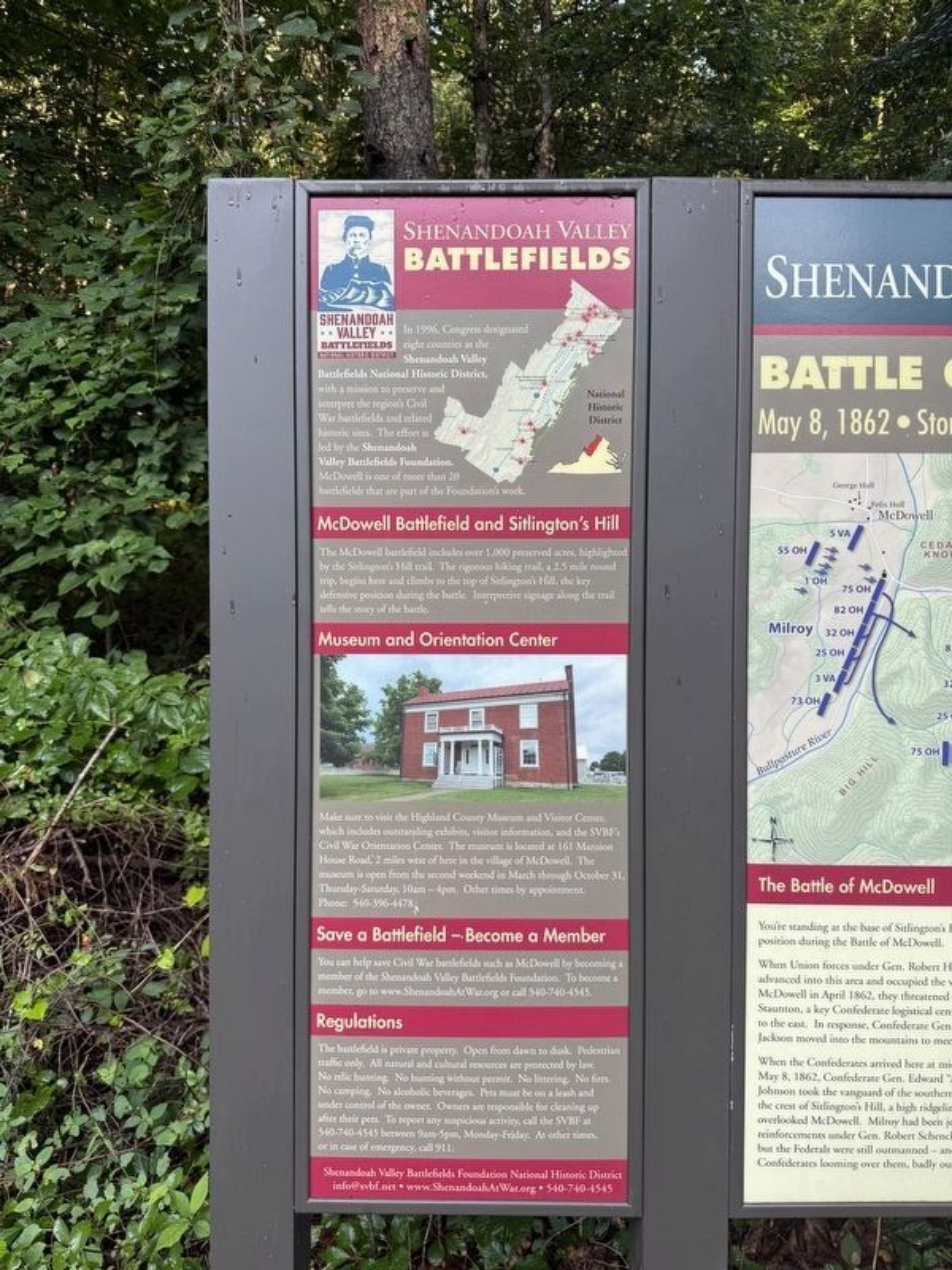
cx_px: 476
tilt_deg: +0.4
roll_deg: +0.3
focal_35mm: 24
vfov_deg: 71.6
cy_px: 635
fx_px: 880
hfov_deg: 56.8
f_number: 1.78
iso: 50
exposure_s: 1/127
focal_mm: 6.76
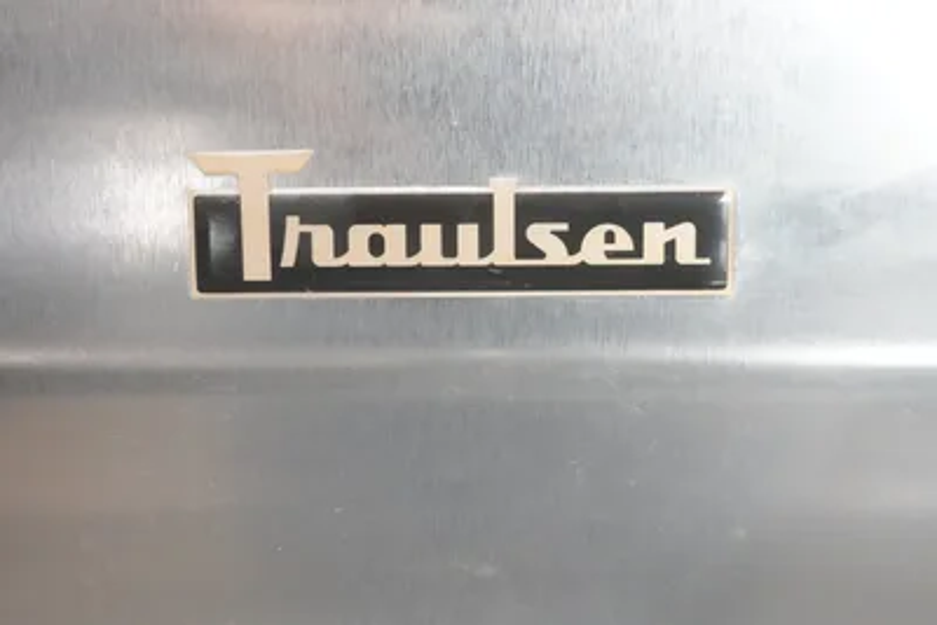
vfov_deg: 28.1
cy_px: 312
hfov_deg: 41.1
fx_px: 1250
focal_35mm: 48
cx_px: 468
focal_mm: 18.24
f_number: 4
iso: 4000
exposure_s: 1/50
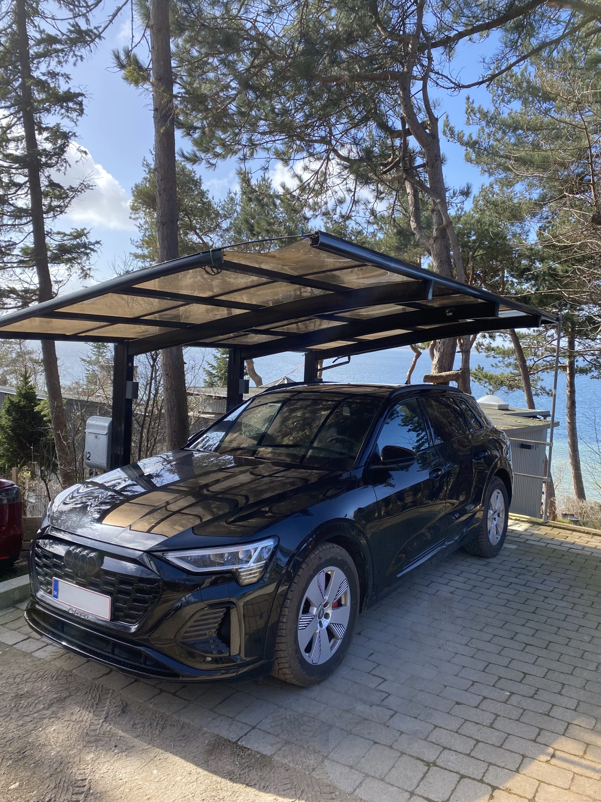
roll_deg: -2.8
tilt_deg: -1.8
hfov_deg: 53.1
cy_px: 401
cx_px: 300
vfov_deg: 67.3
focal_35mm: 26
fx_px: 602
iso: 32
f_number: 1.8
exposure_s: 1/871
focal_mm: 4.25
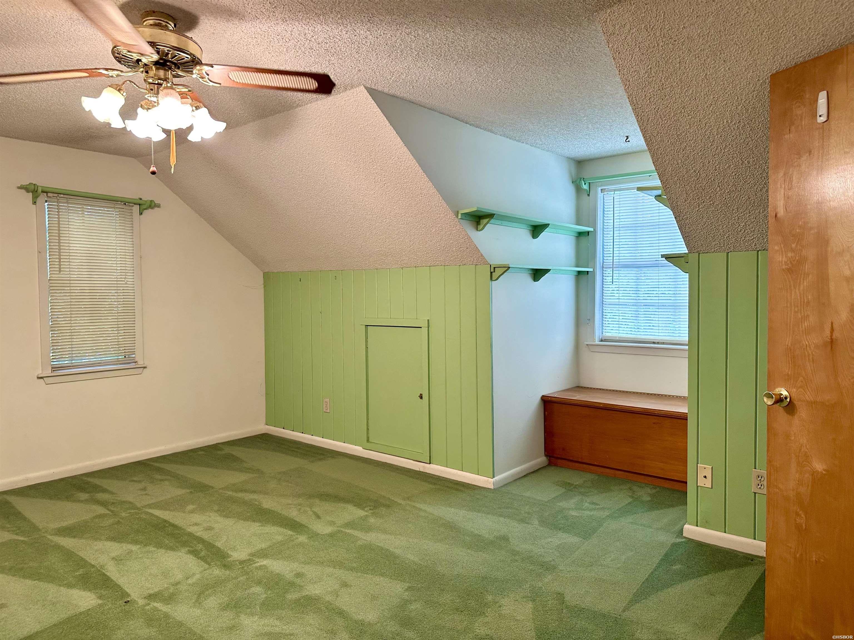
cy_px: 320
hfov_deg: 71.6
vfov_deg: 56.8
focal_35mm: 24
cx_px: 427
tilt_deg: -1.3
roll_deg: +0.1
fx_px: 592
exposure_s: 1/60
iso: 125
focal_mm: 6.86
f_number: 1.78
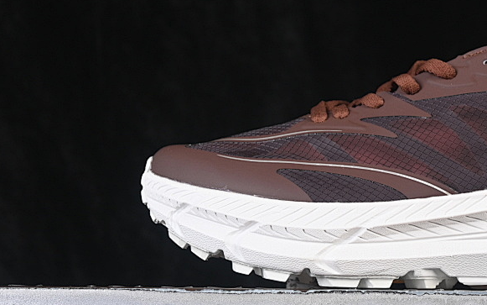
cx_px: 449
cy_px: 102
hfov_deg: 14.6
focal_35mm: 142
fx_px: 1884
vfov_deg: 9.2
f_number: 6.3
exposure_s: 1/60
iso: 160
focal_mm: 50
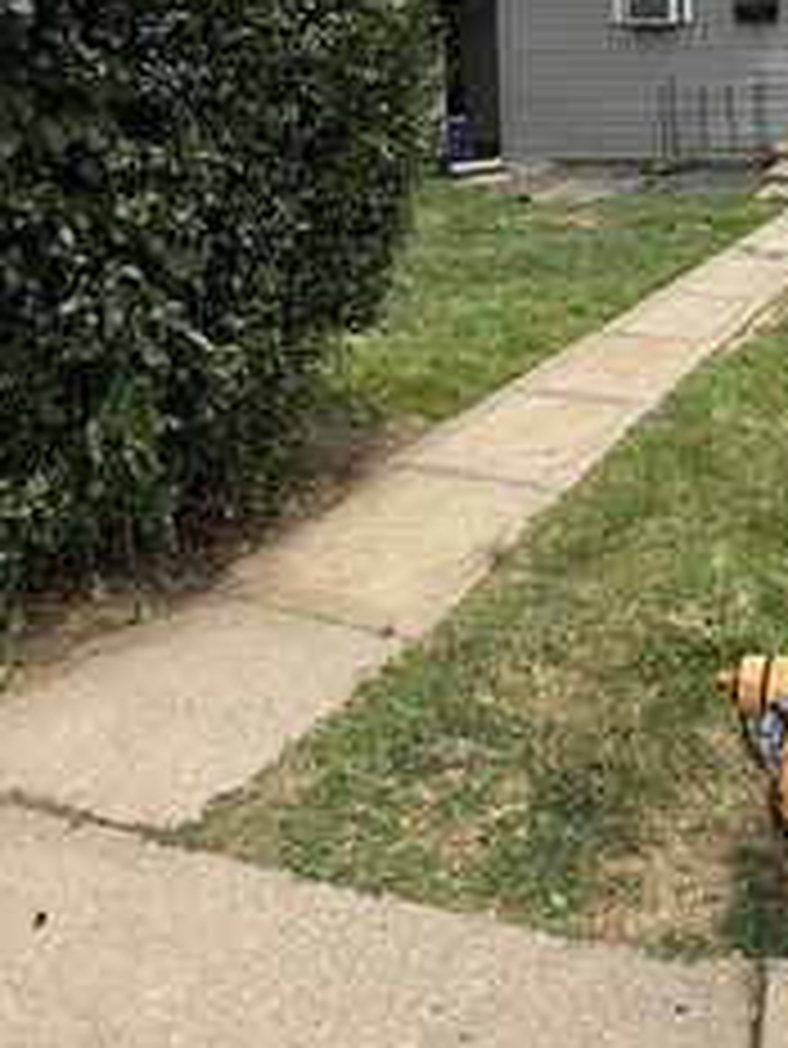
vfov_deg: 45.1
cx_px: 540
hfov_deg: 35.6
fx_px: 1213
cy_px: 254
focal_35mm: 40
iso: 20
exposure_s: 1/1125
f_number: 2.2
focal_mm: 2.22
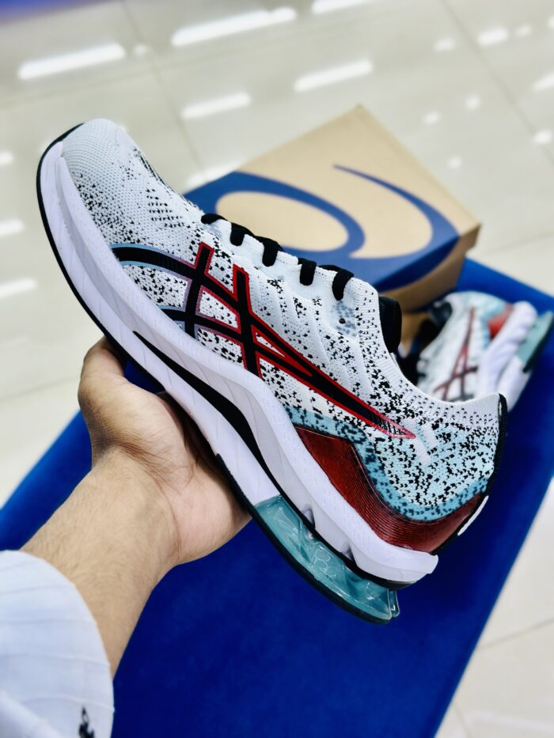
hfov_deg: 30.3
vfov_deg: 39.7
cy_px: 369
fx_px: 1024
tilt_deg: -57.3
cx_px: 277
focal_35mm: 48
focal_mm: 6.86
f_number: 1.78
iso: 64
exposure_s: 1/100
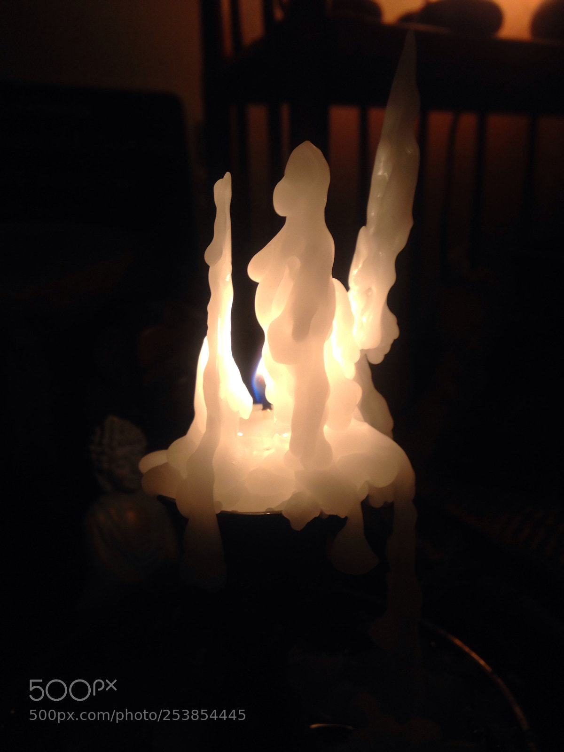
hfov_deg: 42.9
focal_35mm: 33
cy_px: 376
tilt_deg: -14.0
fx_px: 717
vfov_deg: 55.4
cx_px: 282
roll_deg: +0.3
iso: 50
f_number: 2.4
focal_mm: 4.12
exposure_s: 1/20
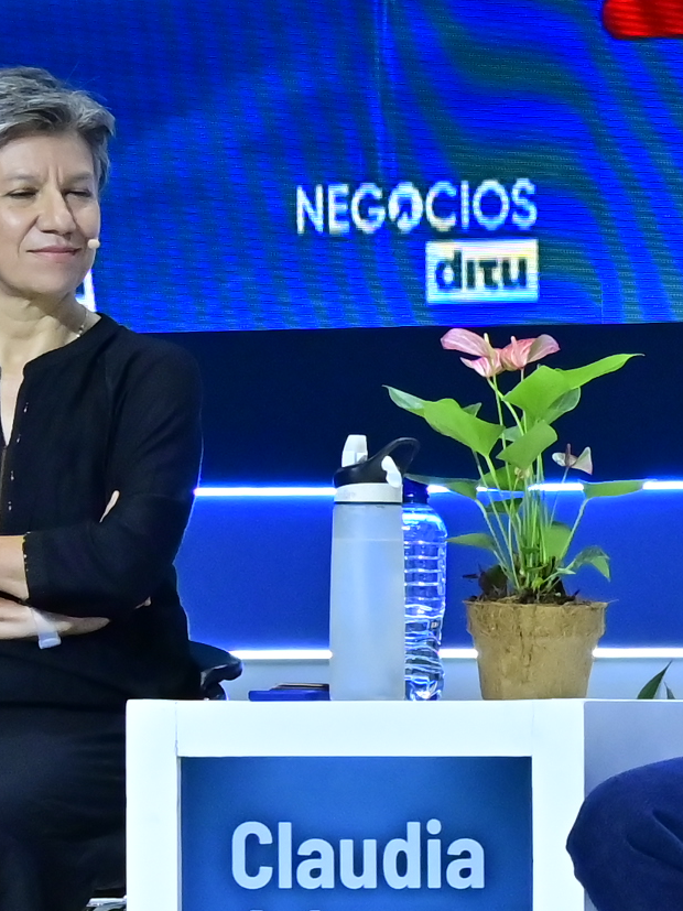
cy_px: 713
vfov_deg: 3.3
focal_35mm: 597
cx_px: 1623
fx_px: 15710
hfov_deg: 2.5
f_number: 6.3
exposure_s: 1/200
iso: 1000
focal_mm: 82
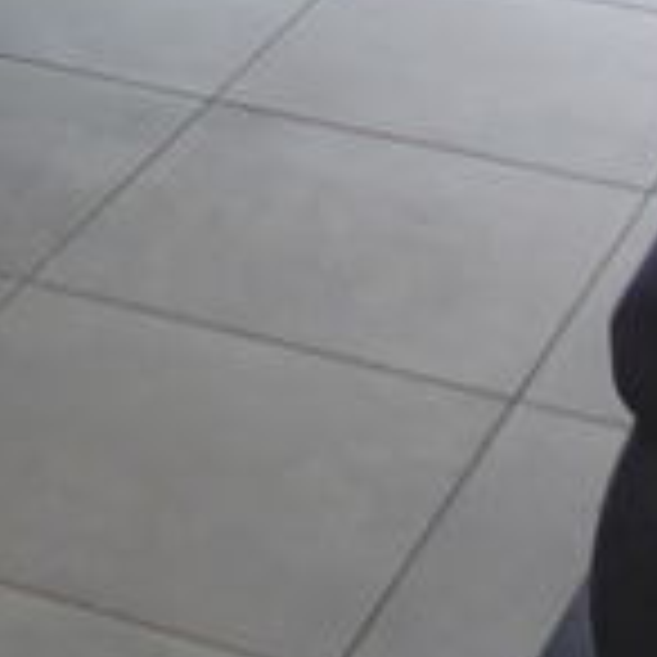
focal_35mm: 145
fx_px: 3114
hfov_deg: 11.7
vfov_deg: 11.0
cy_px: -644
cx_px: -202
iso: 125
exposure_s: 1/60
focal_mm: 4.3
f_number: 3.3
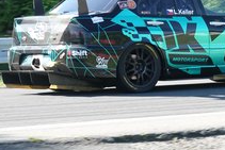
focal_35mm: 296
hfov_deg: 6.9
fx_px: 1851
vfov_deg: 4.7
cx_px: 187
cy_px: 68
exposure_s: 1/800
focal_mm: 51.14
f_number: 4
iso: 500
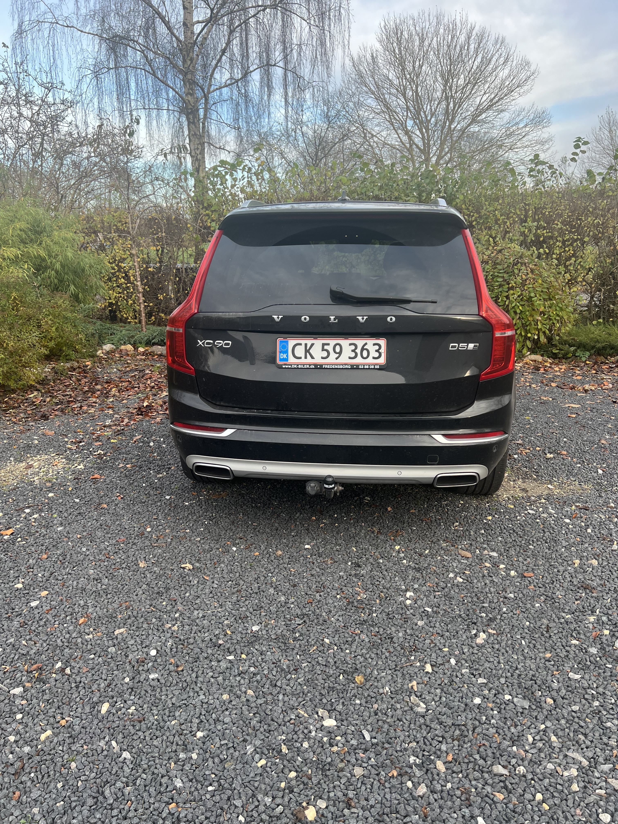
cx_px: 309
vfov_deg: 67.3
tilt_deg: -15.1
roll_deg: +2.2
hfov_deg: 53.1
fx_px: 619
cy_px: 412
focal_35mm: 26
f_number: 1.5
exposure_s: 1/418
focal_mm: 5.7
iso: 50
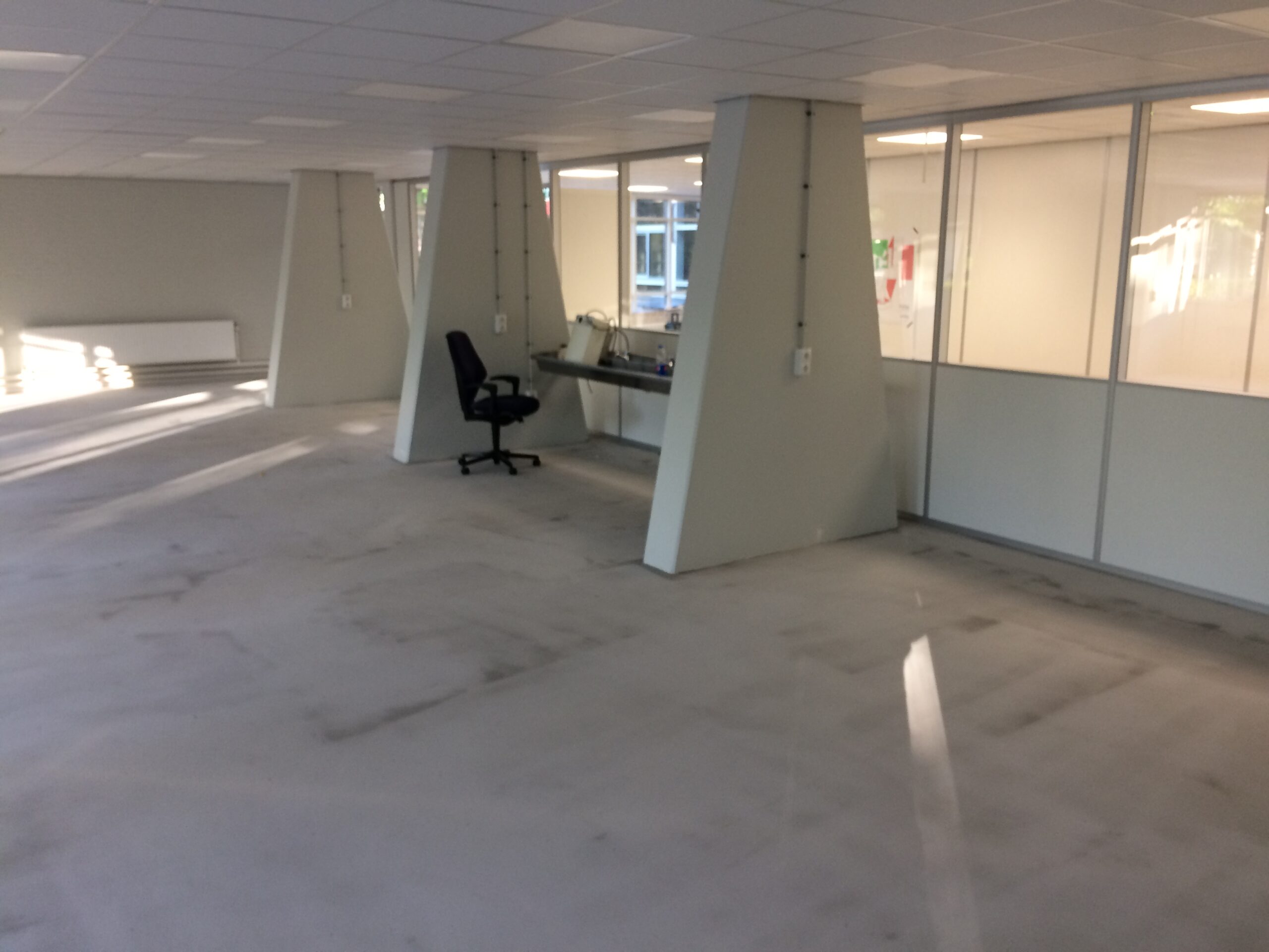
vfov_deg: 48.2
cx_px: 634
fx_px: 1063
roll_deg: -0.5
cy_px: 476
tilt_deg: -13.2
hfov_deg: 61.7
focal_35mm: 29
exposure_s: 1/33
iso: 64
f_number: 2.2
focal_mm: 4.15
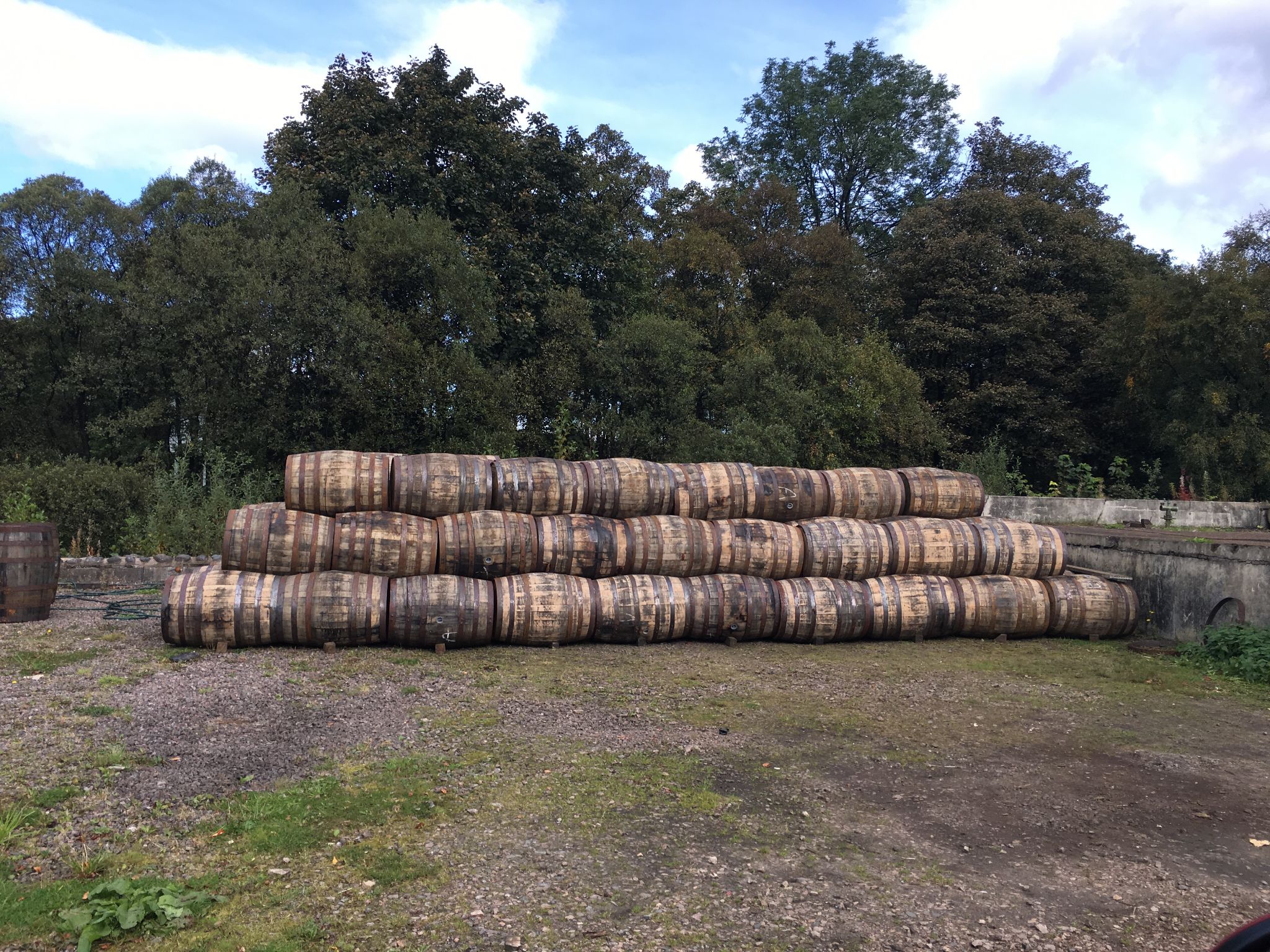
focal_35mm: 29
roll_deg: -1.6
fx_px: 1064
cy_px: 476
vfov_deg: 48.2
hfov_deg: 61.7
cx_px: 635
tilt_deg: +1.9
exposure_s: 1/490
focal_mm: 4.15
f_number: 2.2
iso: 25
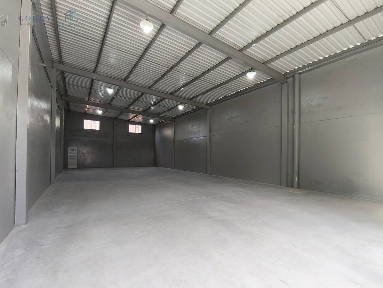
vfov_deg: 78.1
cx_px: 192
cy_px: 152
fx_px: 177
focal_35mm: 16
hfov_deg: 94.5
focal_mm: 1.65
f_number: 2.2
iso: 50
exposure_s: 1/141
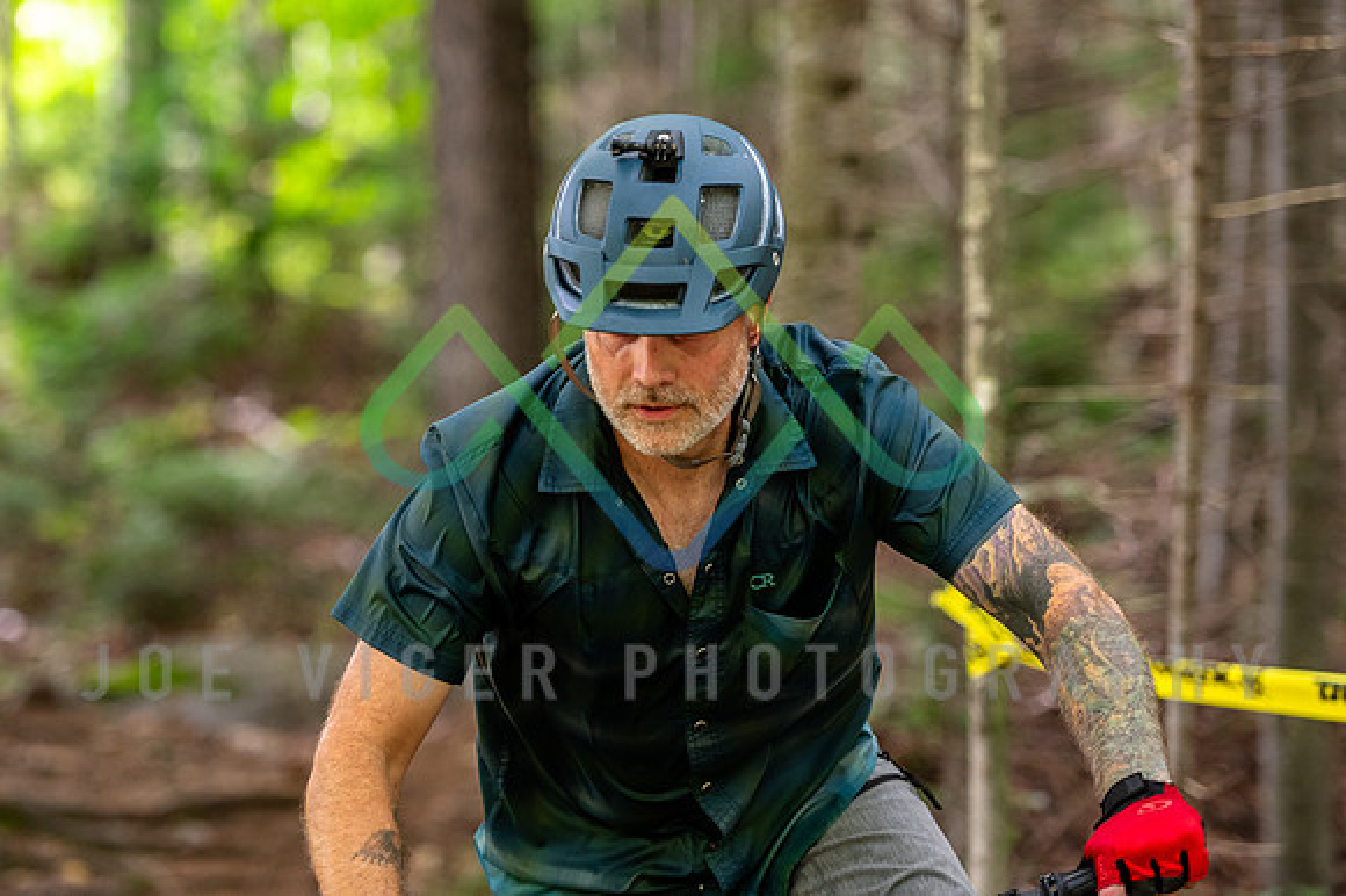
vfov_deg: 8.5
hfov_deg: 12.8
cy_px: 343
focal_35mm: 160
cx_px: 515
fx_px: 5995
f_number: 2.8
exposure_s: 1/250
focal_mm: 130
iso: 2500
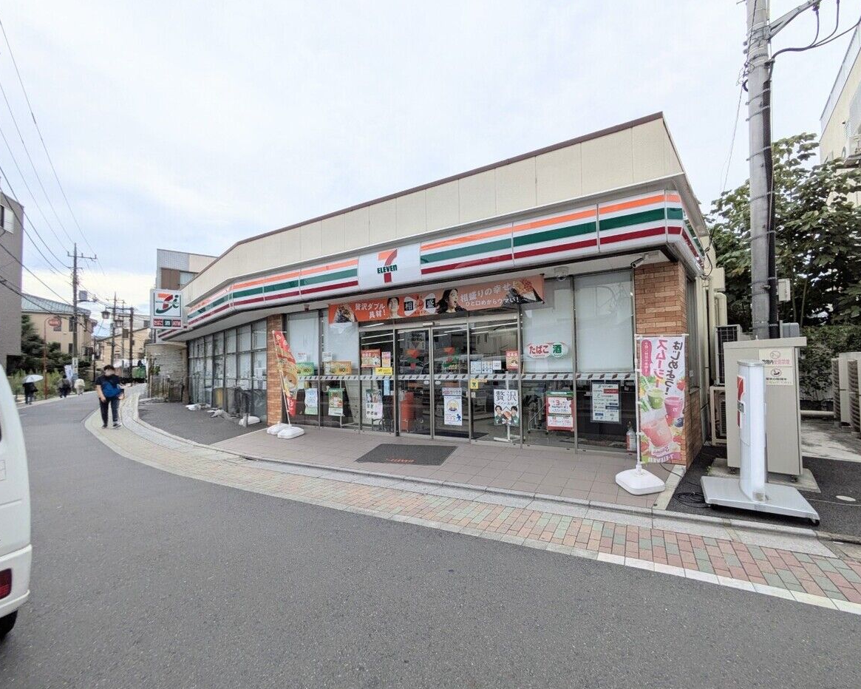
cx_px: 452
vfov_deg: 84.0
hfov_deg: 96.7
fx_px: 382
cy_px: 353
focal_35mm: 15
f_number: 2.2
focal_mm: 1.83
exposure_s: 1/1527
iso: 51
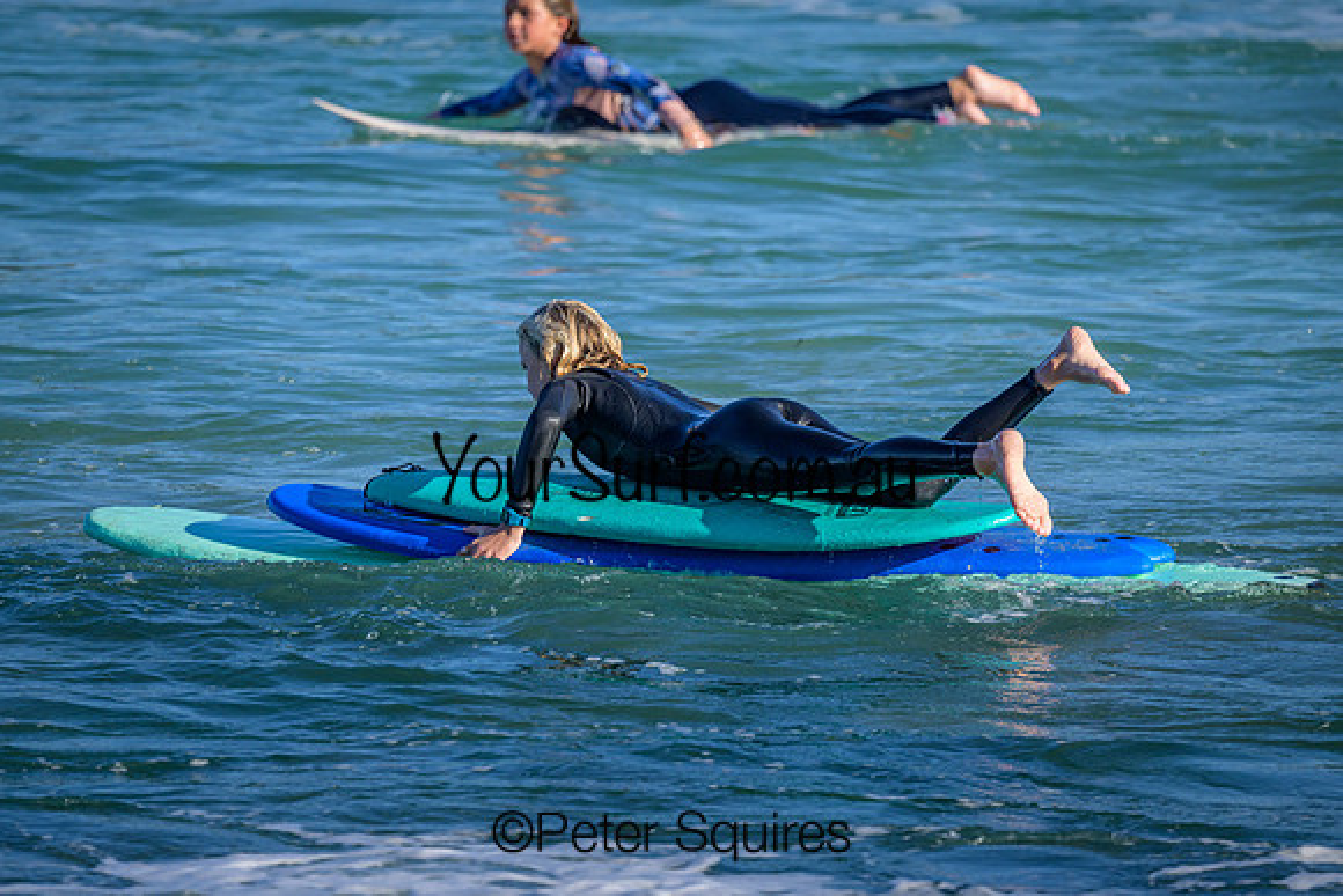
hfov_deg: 2.6
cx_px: 672
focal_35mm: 800
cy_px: 448
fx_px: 29850
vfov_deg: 1.7
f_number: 8
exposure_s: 1/2000
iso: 800
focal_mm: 800
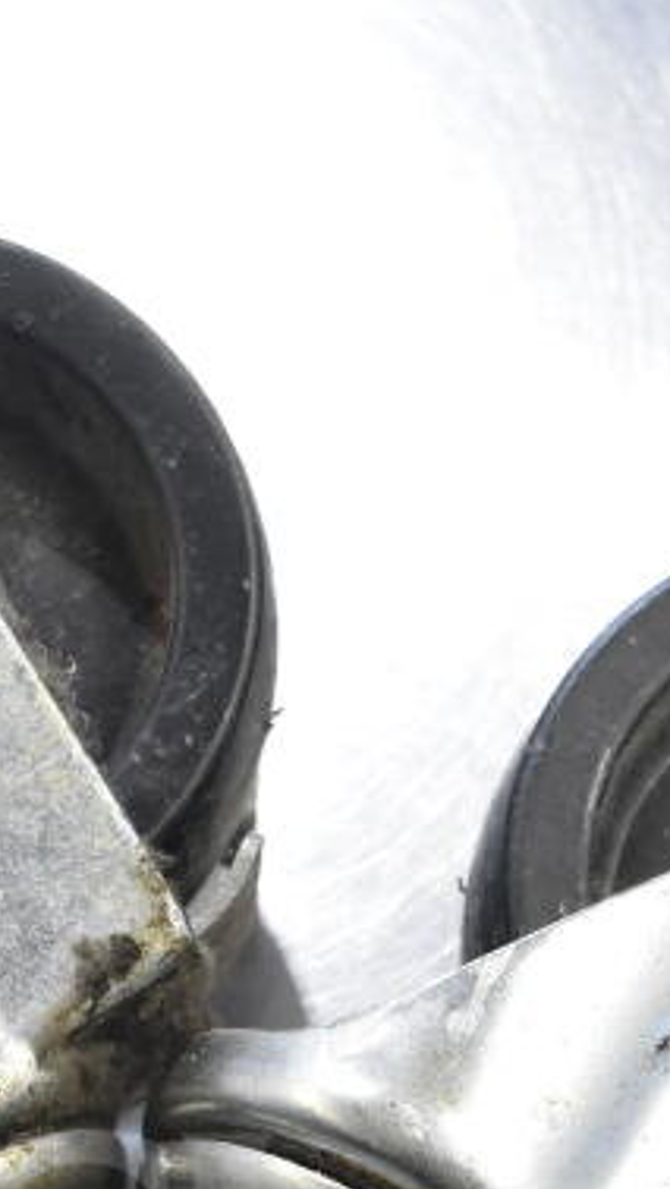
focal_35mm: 110
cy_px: 1381
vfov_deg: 18.5
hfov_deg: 10.9
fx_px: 3478
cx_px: -13
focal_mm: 29
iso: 1600
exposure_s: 1/100
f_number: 5
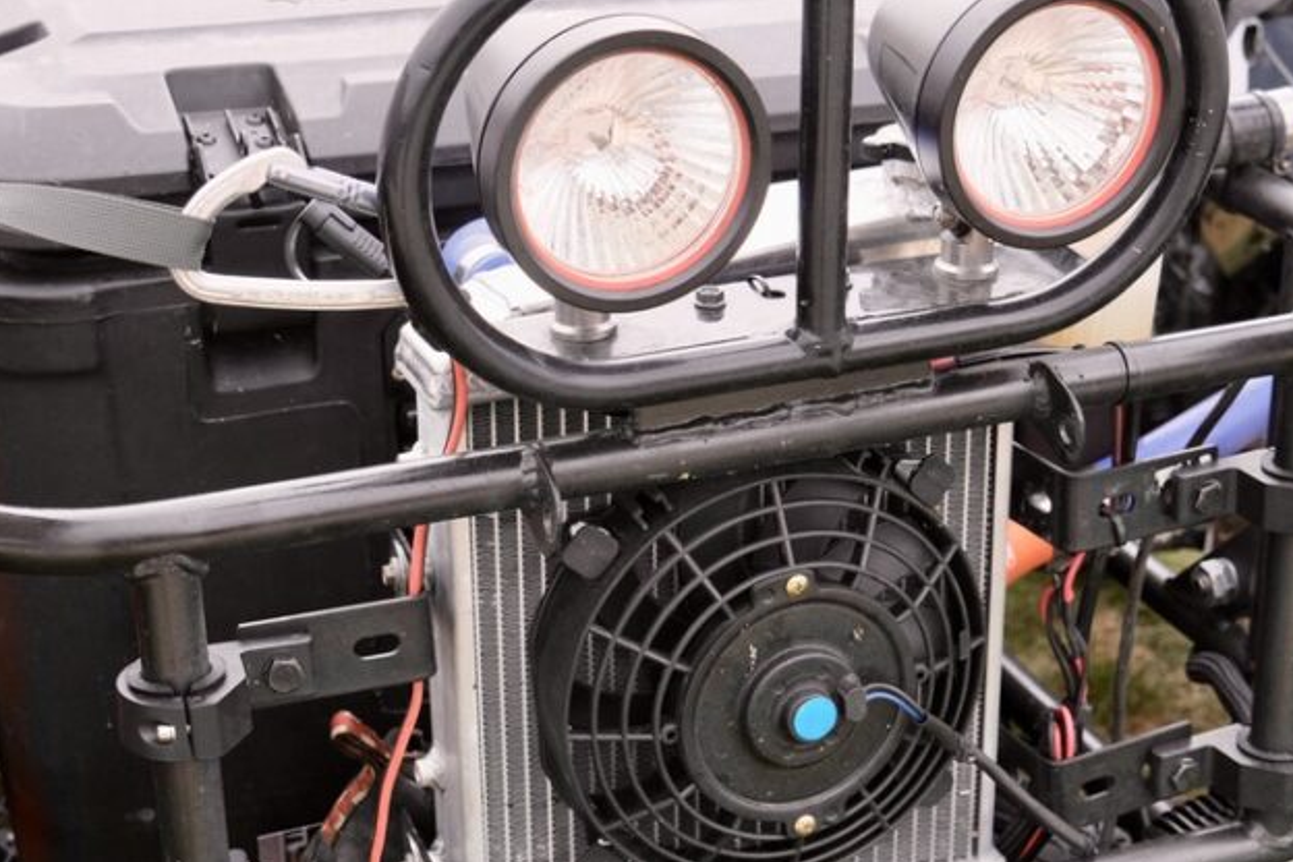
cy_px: 502
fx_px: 2298
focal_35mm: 64
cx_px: 754
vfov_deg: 21.2
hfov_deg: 31.4
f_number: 5
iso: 320
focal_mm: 26
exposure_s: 1/140
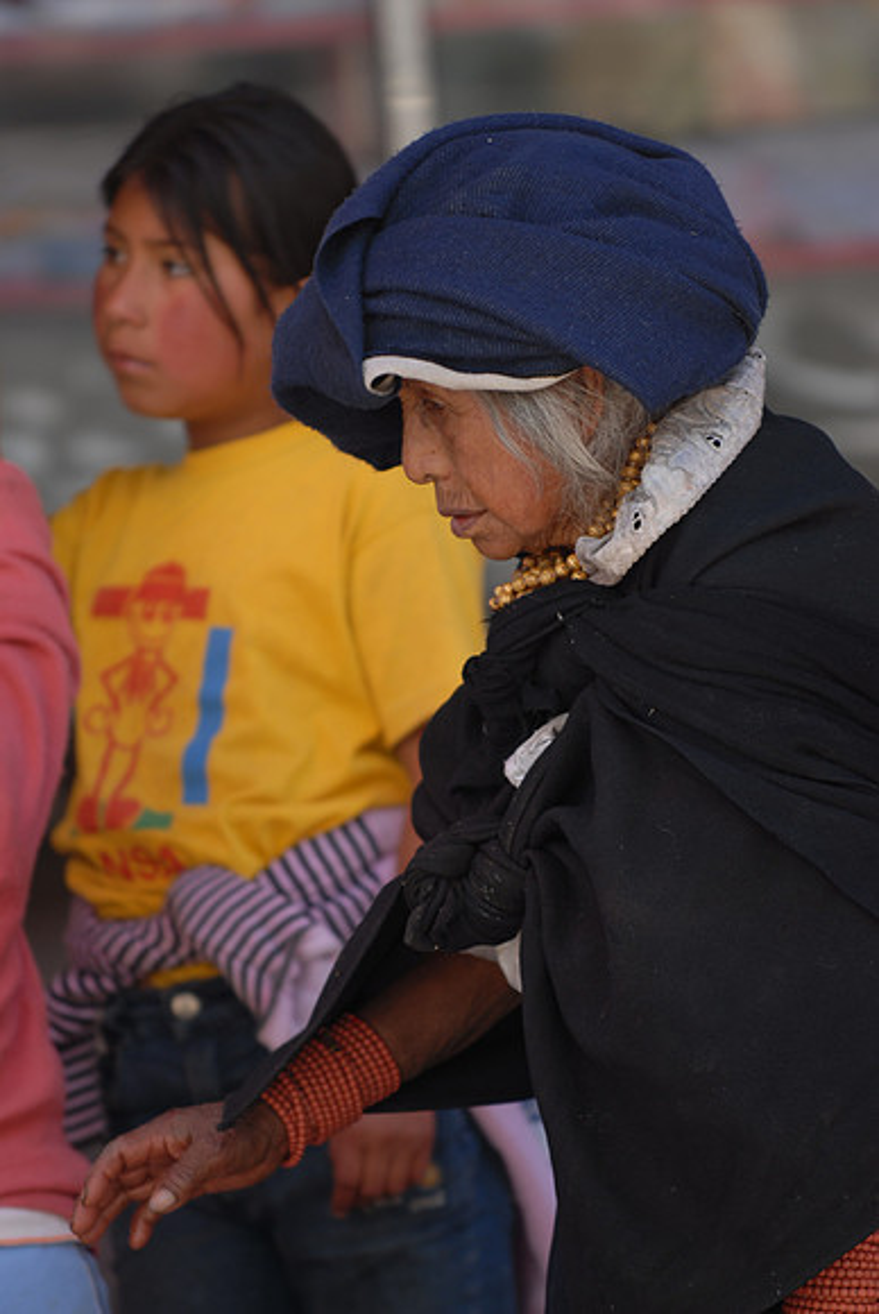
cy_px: 657
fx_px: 10961
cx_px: 440
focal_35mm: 300
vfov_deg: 6.9
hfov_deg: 4.6
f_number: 2.8
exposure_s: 1/200
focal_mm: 200
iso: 100
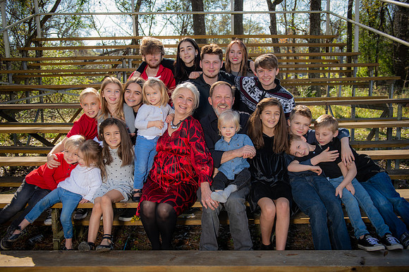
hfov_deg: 54.1
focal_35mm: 35
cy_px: 136
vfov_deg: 37.5
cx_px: 204
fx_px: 401
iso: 50
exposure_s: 1/250
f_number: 4
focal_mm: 34
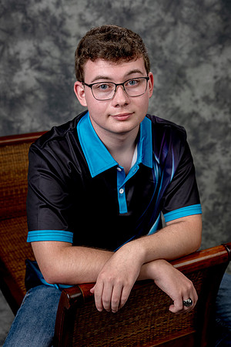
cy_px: 174
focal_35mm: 55
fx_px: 529
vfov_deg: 36.2
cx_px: 116
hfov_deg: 24.6
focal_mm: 55
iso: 100
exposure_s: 1/160
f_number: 5
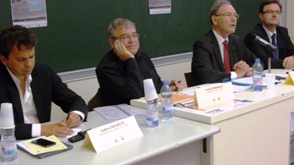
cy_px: 77
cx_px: 147
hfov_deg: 36.6
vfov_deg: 21.1
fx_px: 444
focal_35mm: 57
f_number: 4.1
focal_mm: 9.2
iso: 800
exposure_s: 1/40
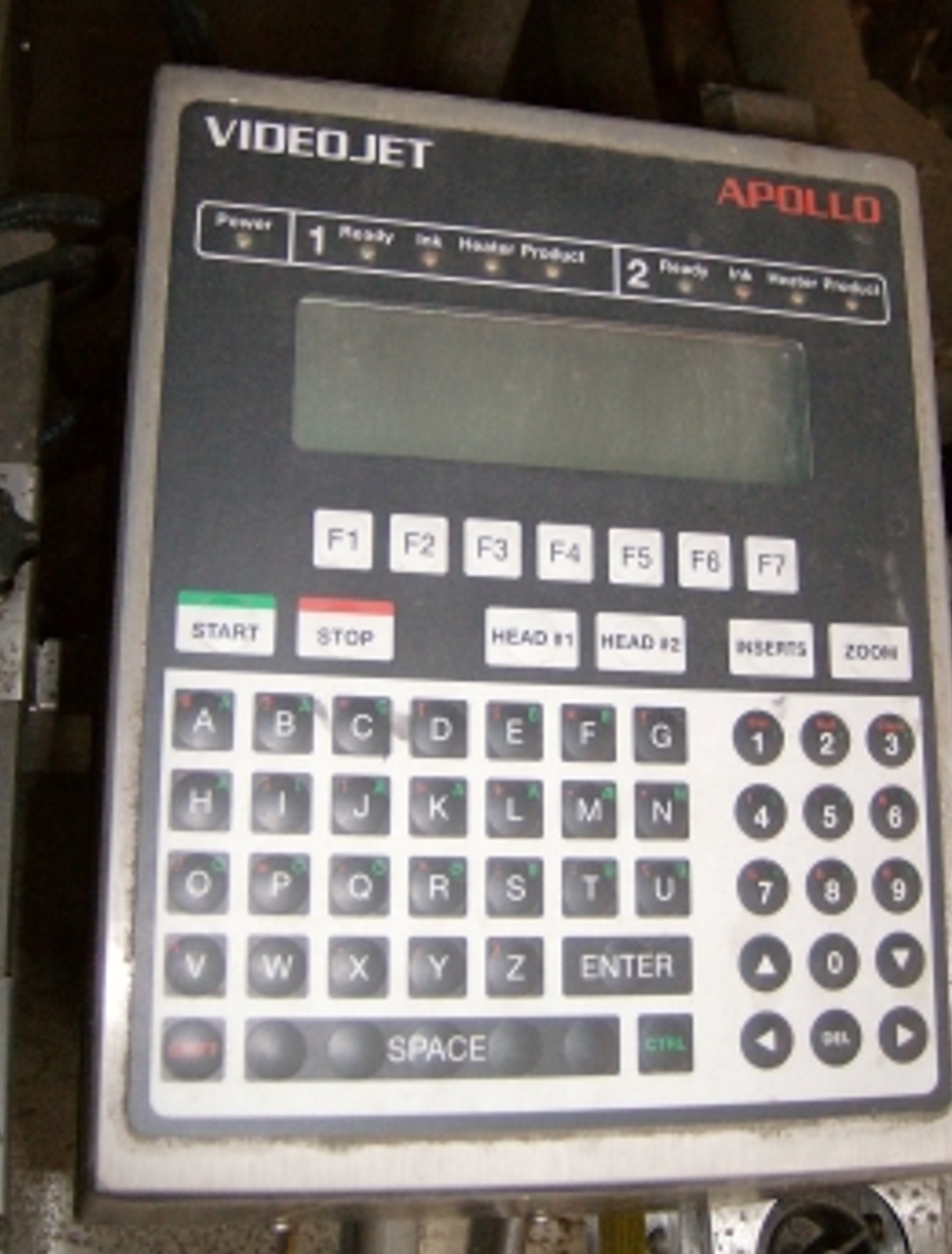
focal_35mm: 44
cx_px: 534
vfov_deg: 42.7
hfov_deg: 33.1
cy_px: 529
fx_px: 1602
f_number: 2.8
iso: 200
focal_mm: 6
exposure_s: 1/60
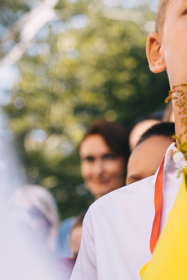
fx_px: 927
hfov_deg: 11.3
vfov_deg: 17.2
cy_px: 104
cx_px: 226
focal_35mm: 119
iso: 125
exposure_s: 1/400
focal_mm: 45
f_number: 2.8
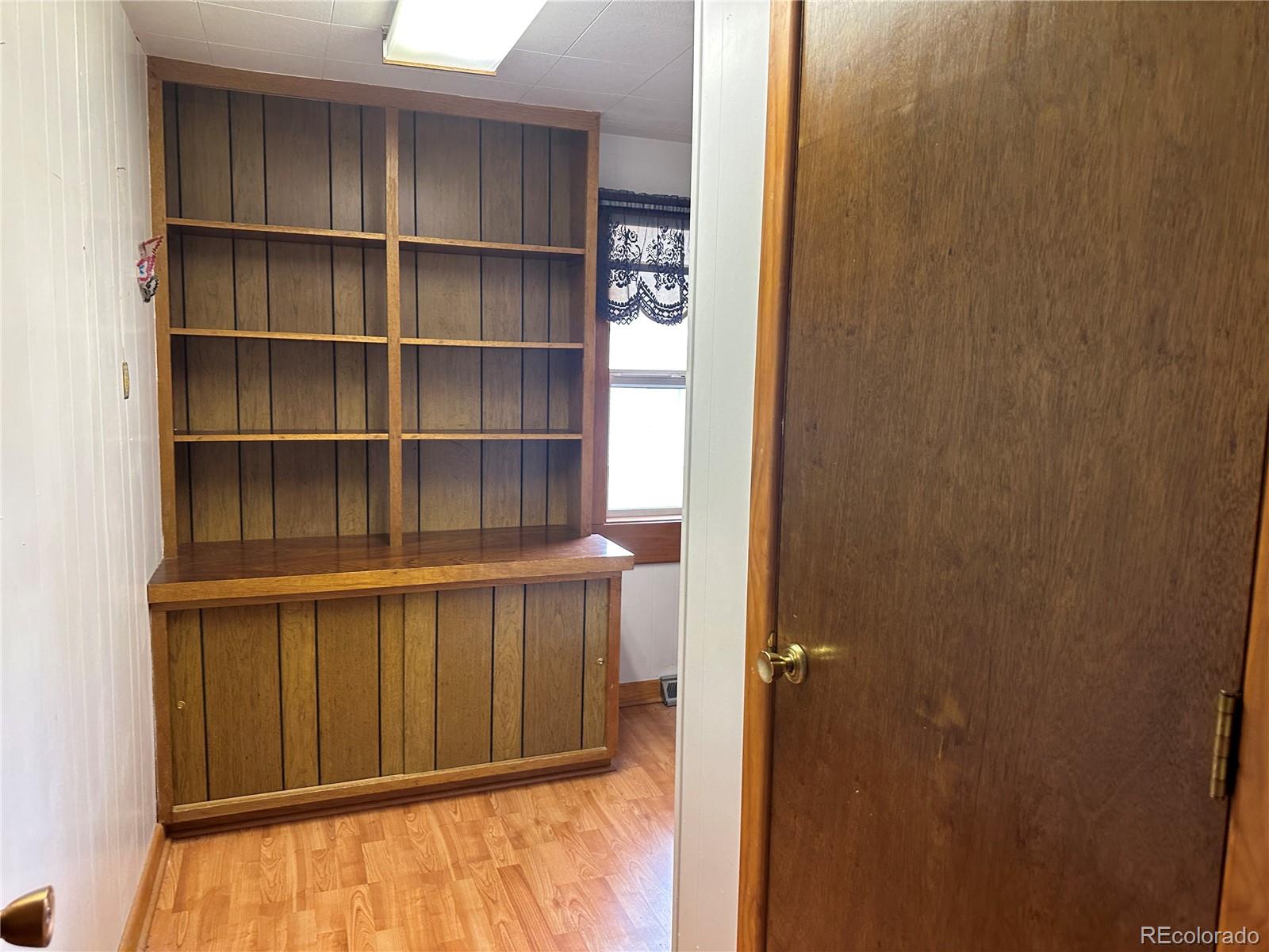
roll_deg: -1.2
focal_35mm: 24
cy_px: 476
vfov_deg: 56.8
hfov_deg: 71.6
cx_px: 634
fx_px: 880
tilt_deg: -5.2
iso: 200
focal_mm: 6.86
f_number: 1.78
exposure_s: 1/60
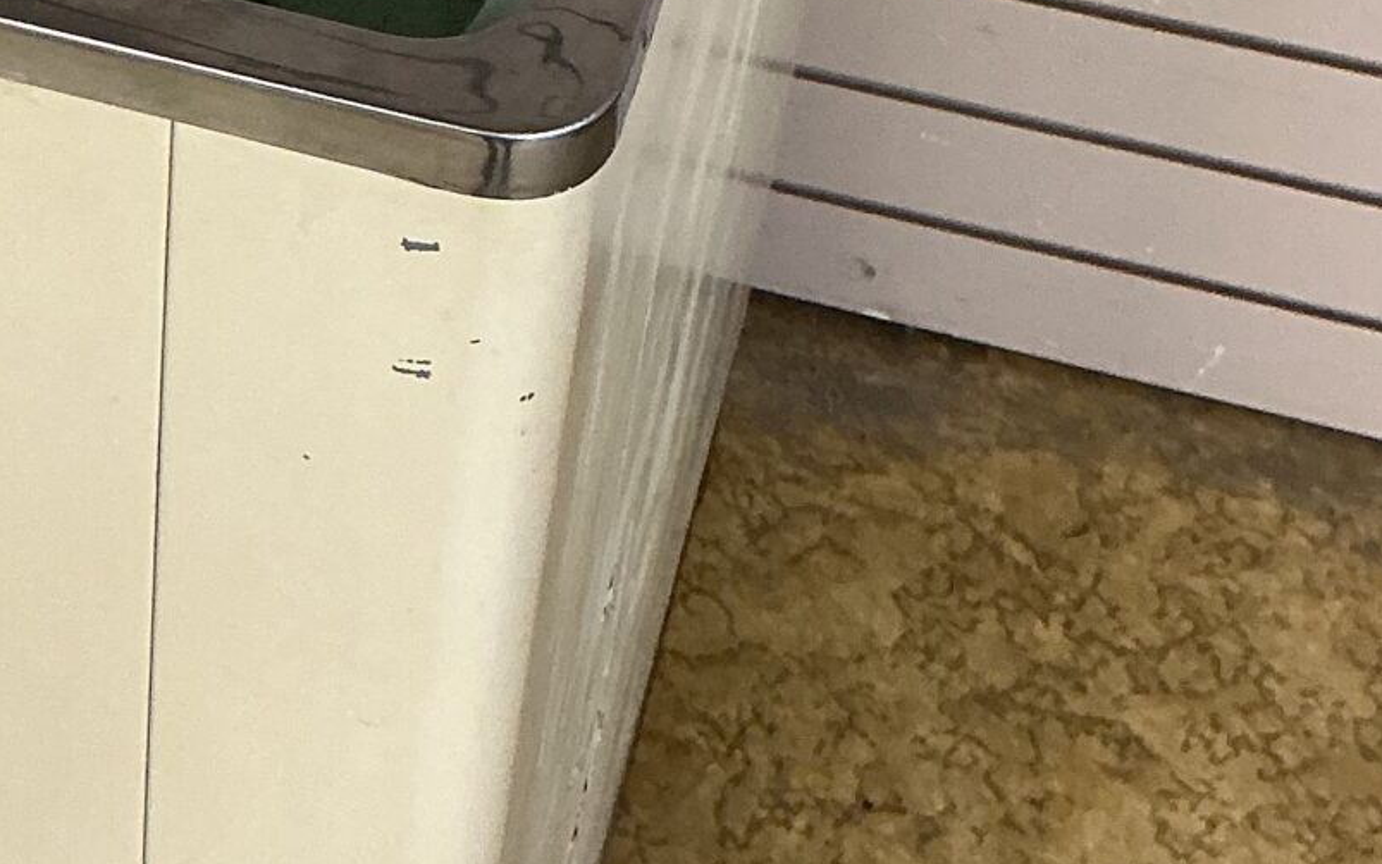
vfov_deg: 13.0
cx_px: -141
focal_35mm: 98
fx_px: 3691
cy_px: -136
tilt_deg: -43.5
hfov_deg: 20.2
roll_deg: +3.9
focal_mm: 3
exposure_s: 1/60
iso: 100
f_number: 1.8
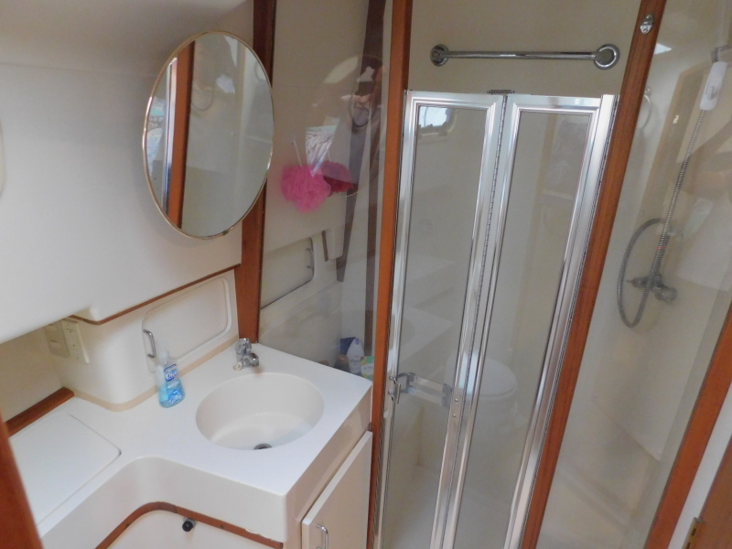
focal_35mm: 23
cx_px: 366
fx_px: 486
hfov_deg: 73.9
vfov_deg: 58.9
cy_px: 274
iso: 720
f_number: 3
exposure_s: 1/8
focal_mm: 4
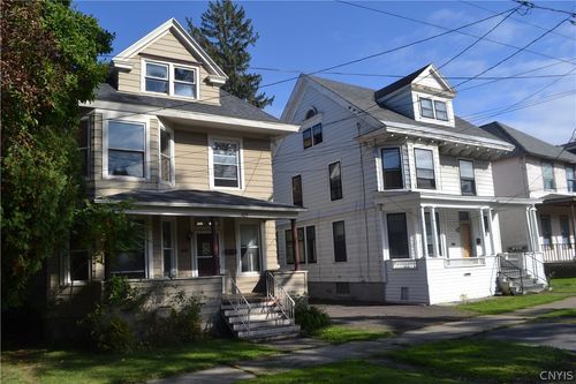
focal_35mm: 27
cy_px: 192
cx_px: 288
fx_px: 432
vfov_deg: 47.9
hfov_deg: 67.4
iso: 400
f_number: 5.6
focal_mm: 18
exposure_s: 1/1600
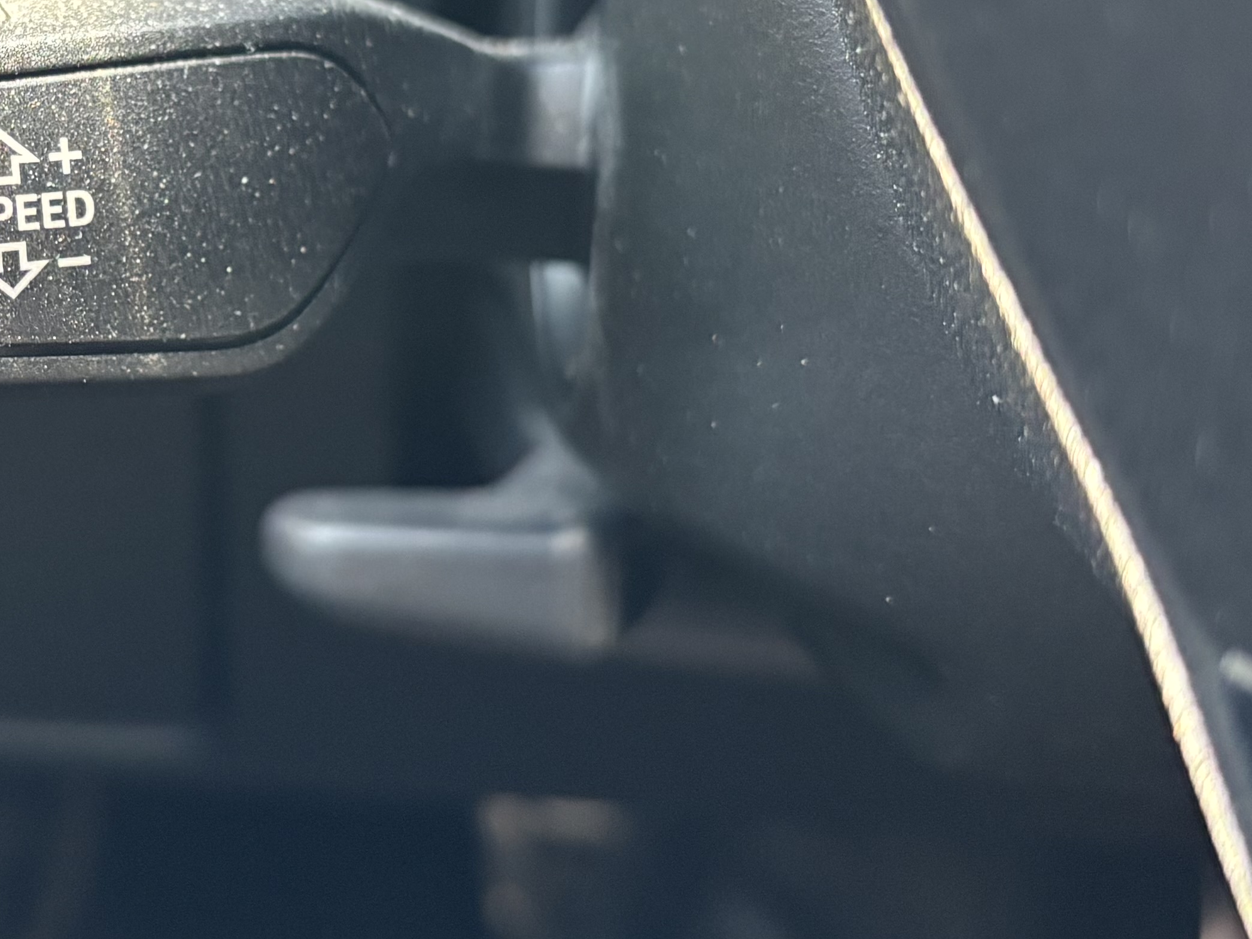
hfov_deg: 26.5
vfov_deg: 20.4
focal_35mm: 71
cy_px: 147
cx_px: 130
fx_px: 2568
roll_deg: -3.0
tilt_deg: -23.4
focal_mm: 5.96
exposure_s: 1/60
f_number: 1.6
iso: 400
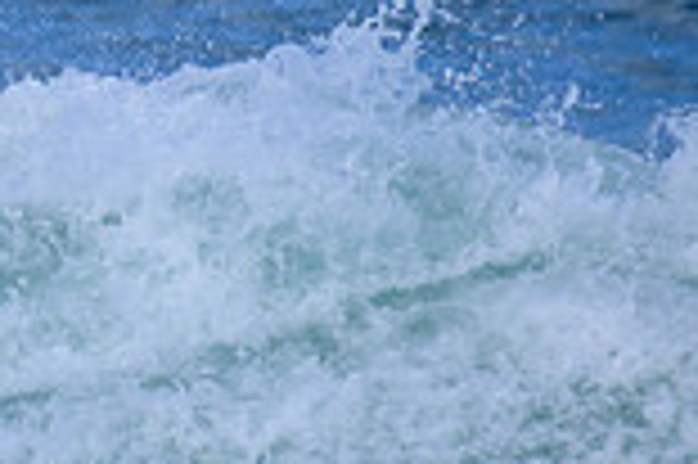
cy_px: 358
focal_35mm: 3003
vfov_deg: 0.5
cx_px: -576
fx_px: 58163
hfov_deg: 0.7
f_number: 11
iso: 1000
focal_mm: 800
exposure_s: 1/2000
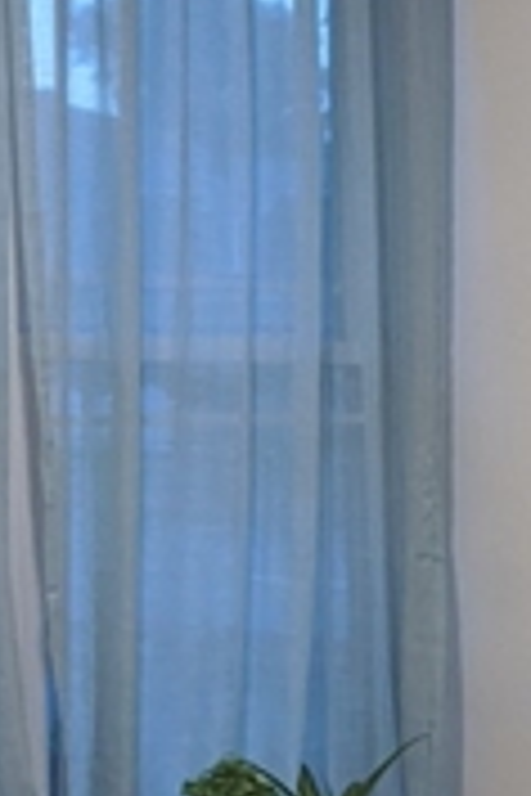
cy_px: 571
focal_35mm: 122
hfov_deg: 9.9
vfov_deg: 16.7
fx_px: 2699
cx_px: 1251
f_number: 1.8
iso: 254
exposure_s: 1/24
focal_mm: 4.44
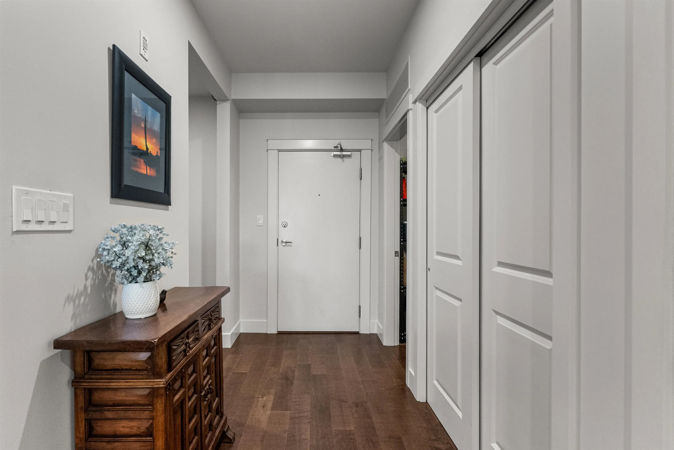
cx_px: 337
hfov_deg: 96.7
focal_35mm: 16
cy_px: 225
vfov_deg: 73.8
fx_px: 300
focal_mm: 16
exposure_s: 1/30
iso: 12800
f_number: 9
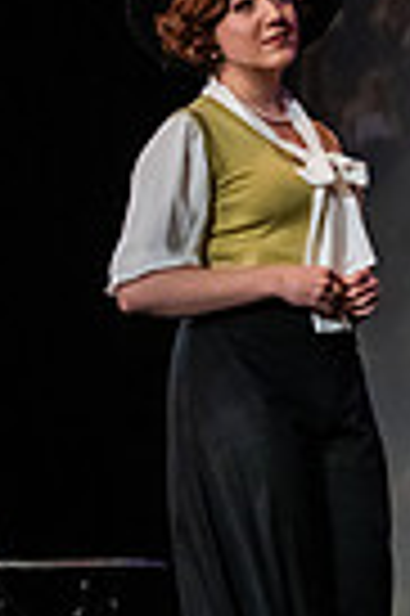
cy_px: 297
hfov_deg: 5.9
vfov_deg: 9.0
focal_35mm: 230
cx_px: 478
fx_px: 3939
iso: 5000
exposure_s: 1/400
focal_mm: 70
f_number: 2.8
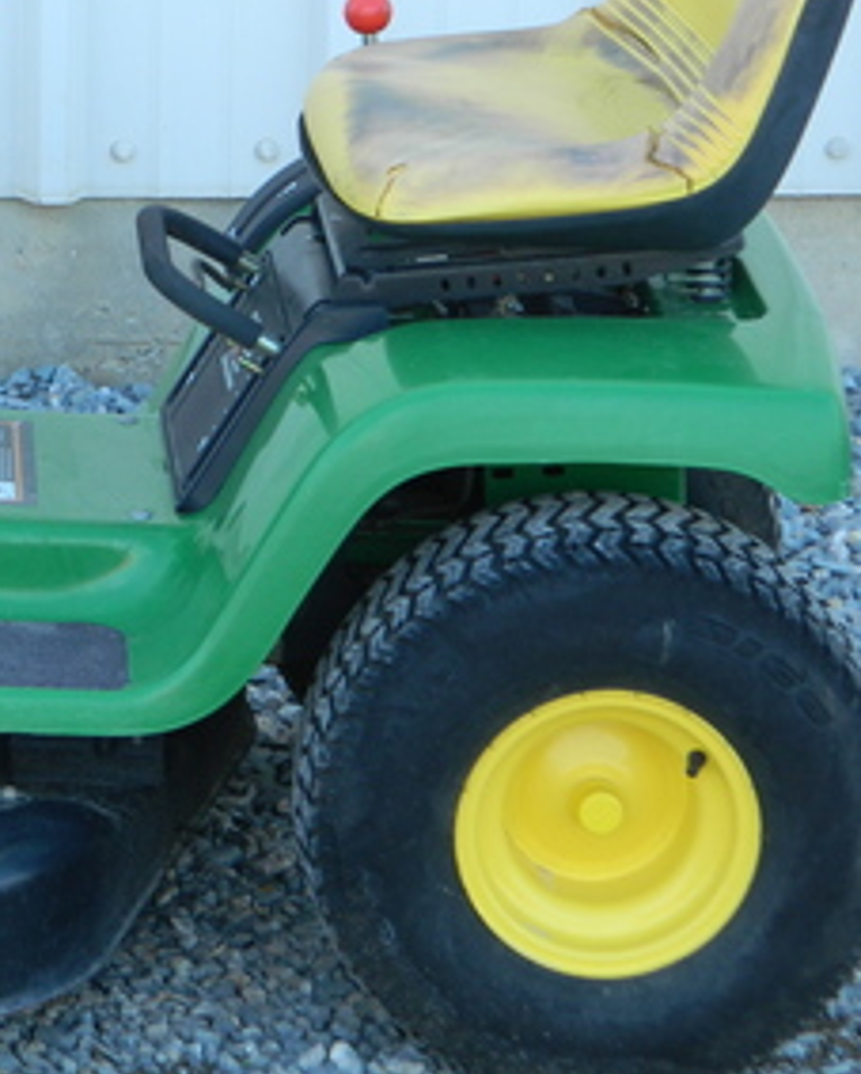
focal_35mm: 193
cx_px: -106
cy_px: 417
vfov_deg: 10.0
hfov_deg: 8.0
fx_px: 6138
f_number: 4.5
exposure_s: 1/60
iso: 80
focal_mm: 18.6
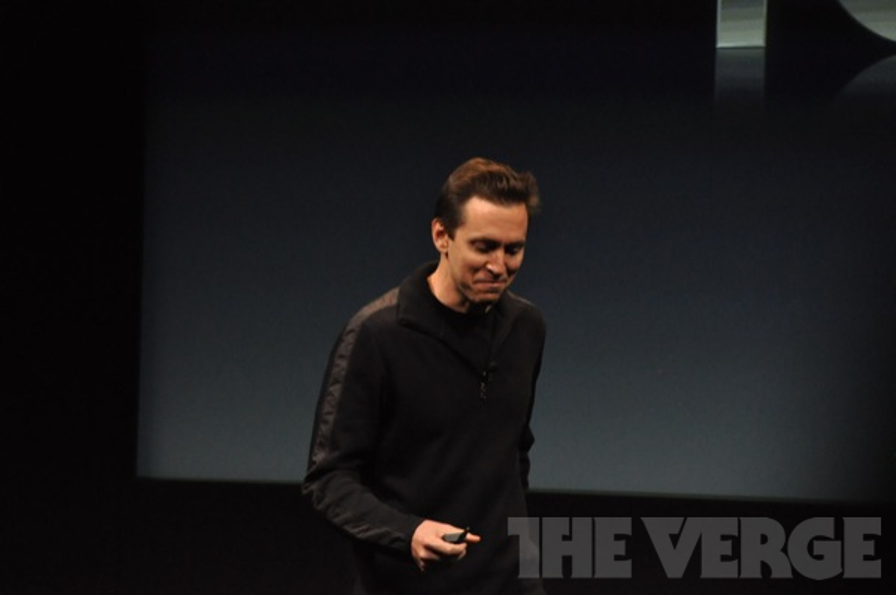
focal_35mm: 300
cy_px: 298
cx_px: 448
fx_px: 7455
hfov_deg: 6.9
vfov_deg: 4.6
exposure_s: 1/250
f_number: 5.6
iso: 2500
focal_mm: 200
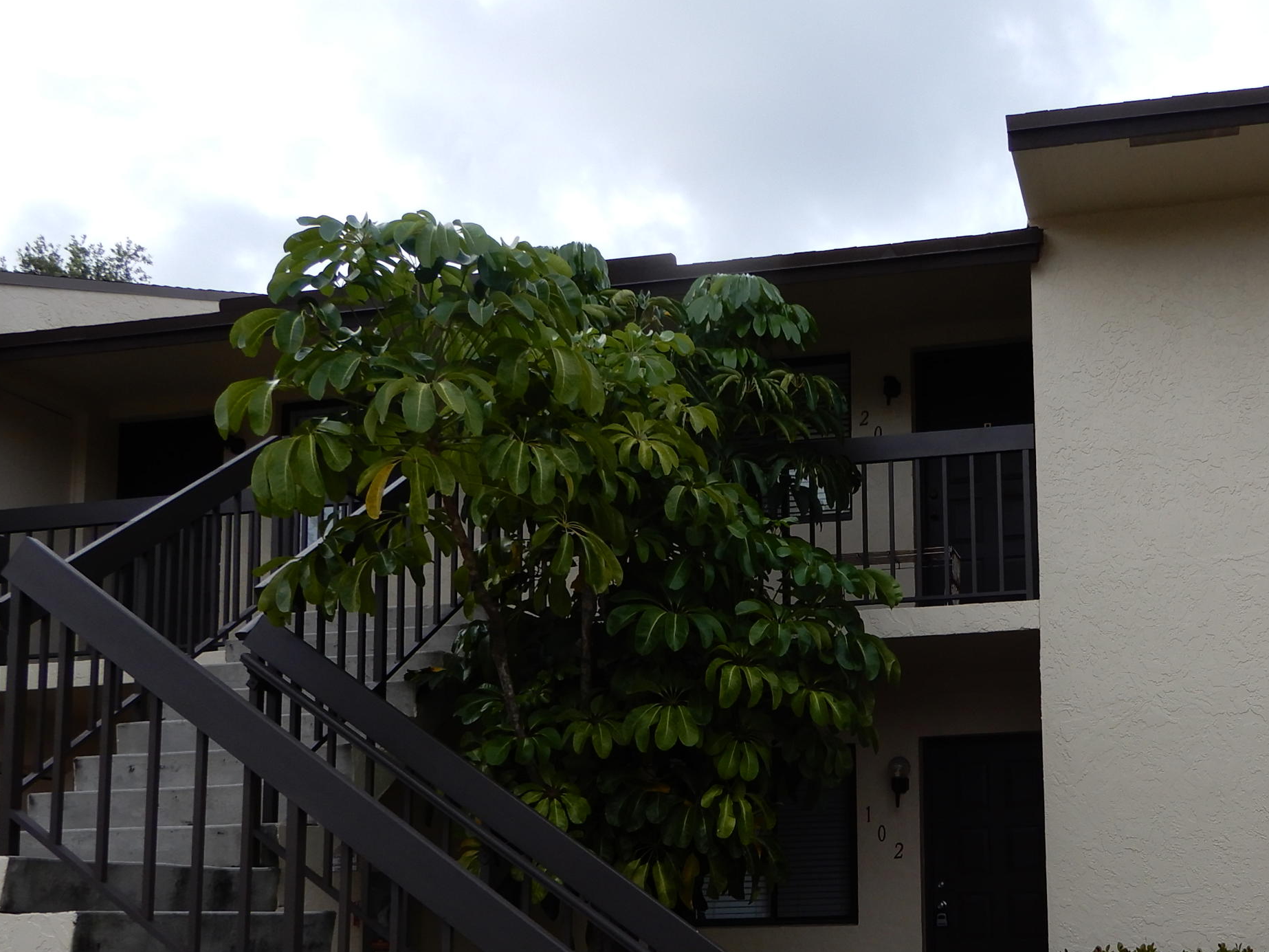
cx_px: 958
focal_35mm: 39
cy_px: 755
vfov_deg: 35.7
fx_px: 1430
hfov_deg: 46.1
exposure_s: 1/320
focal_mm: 4.3
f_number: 3.4
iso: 80
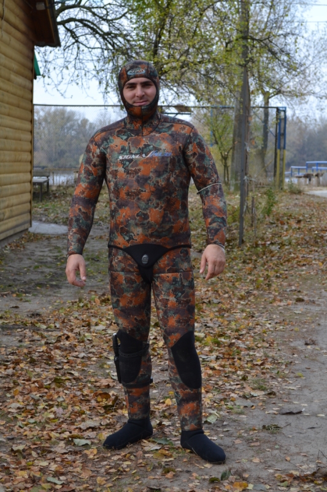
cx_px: 164
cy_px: 246
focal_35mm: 66
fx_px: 900
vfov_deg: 30.5
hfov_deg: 20.6
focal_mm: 44
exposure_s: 1/125
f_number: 5.6
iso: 125
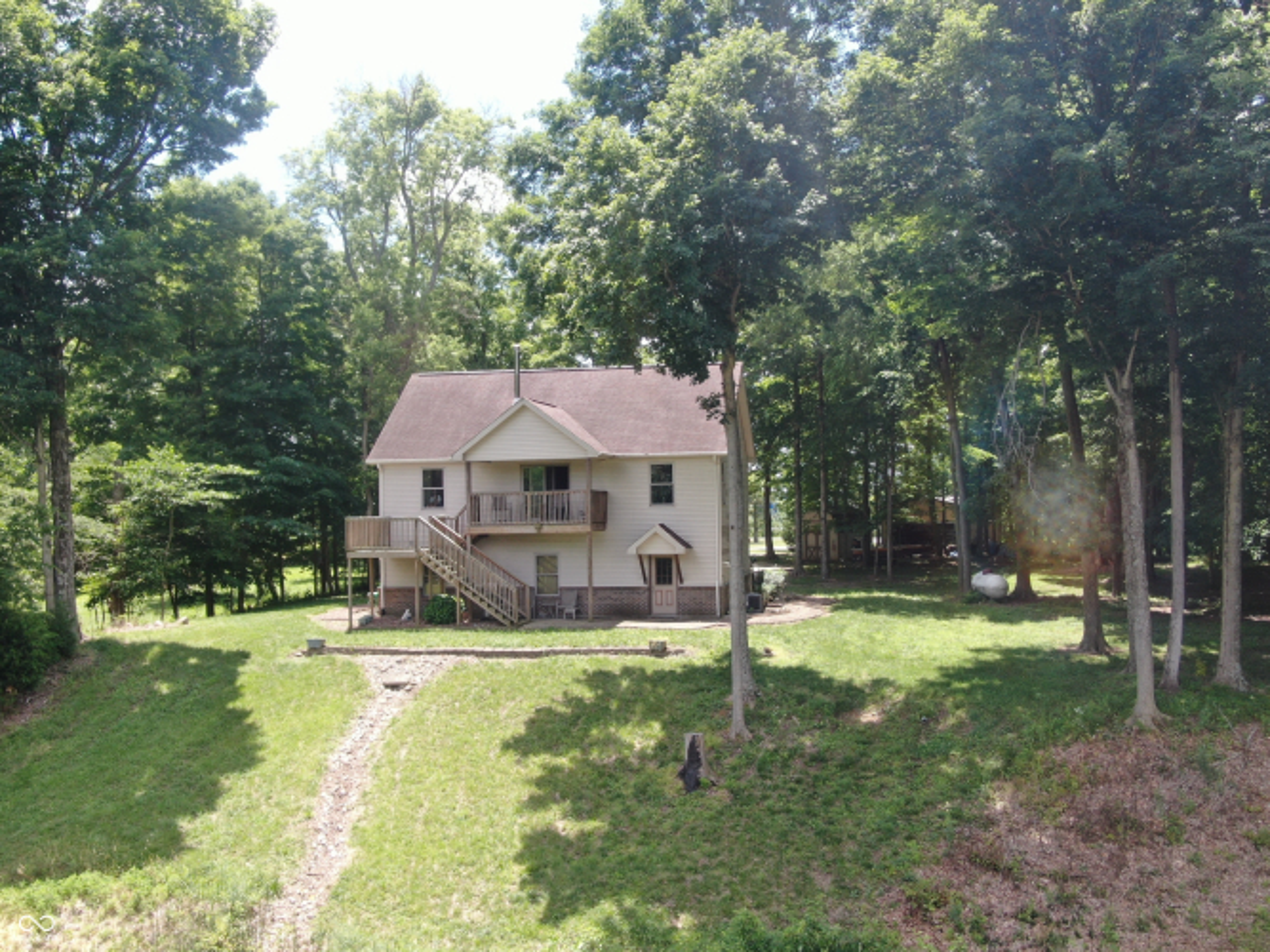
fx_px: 1357
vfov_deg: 38.7
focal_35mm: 37
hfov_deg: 50.1
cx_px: 635
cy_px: 476
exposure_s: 1/240
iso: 100
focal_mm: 6.35
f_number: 3.4
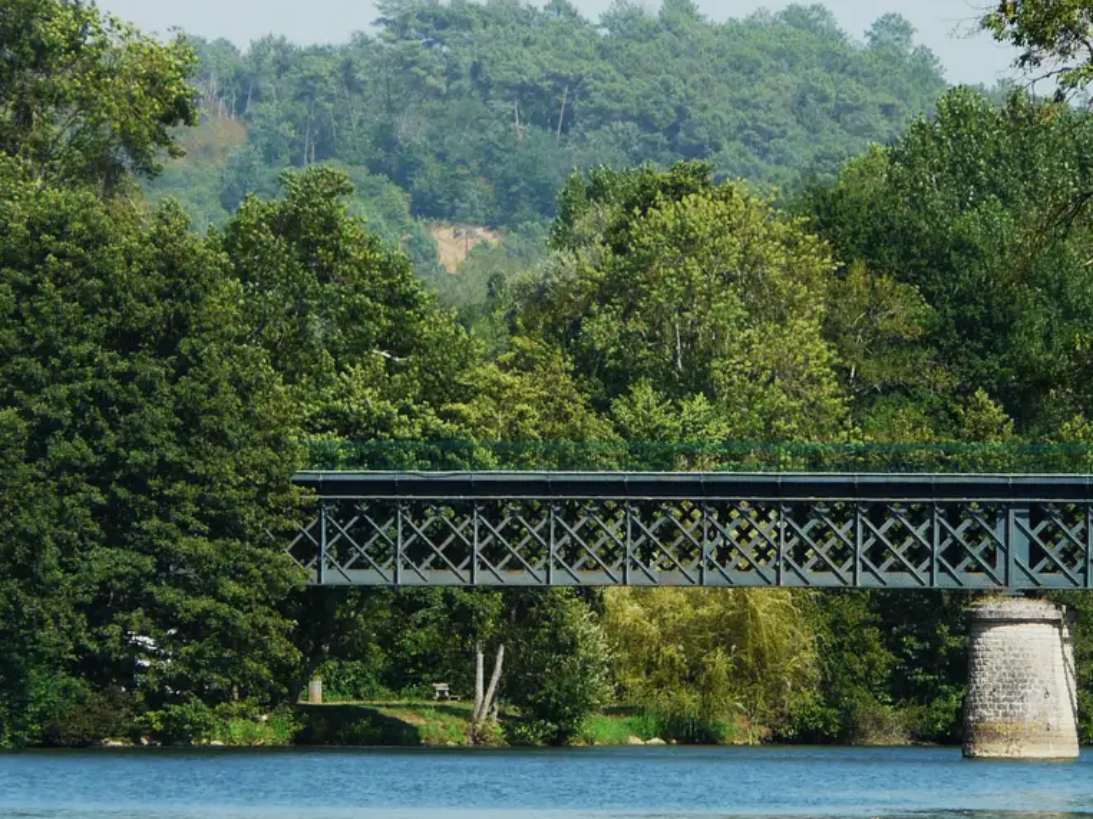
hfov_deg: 3.4
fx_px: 18560
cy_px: 526
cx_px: 898
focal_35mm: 588
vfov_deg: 2.5
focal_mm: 57.4
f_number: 5.6
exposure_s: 1/320
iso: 100
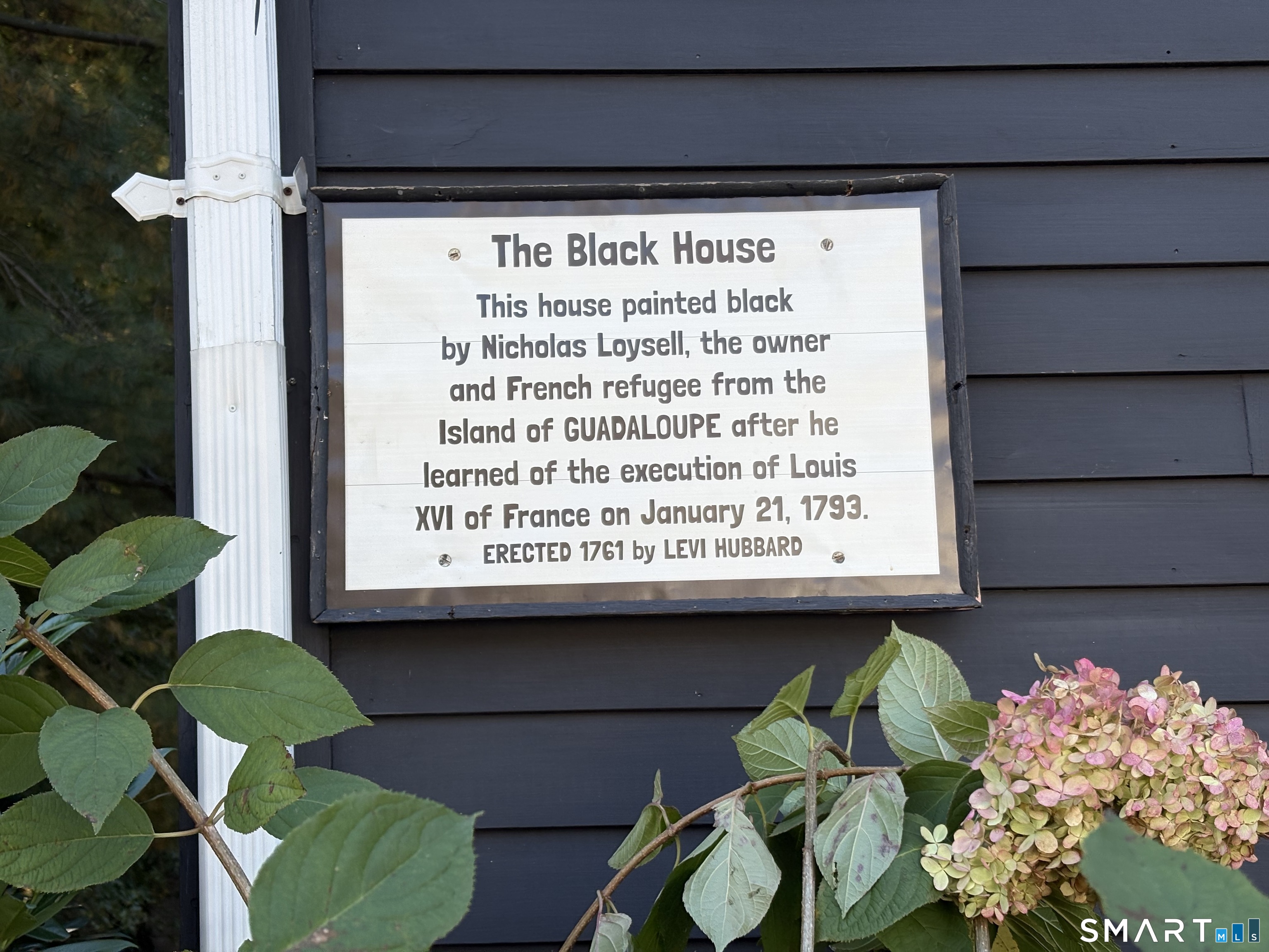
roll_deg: +0.5
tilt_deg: +11.8
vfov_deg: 28.0
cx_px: 634
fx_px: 1906
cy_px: 476
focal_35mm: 52
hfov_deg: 36.8
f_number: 1.6
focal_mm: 5.96
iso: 32
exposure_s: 1/438
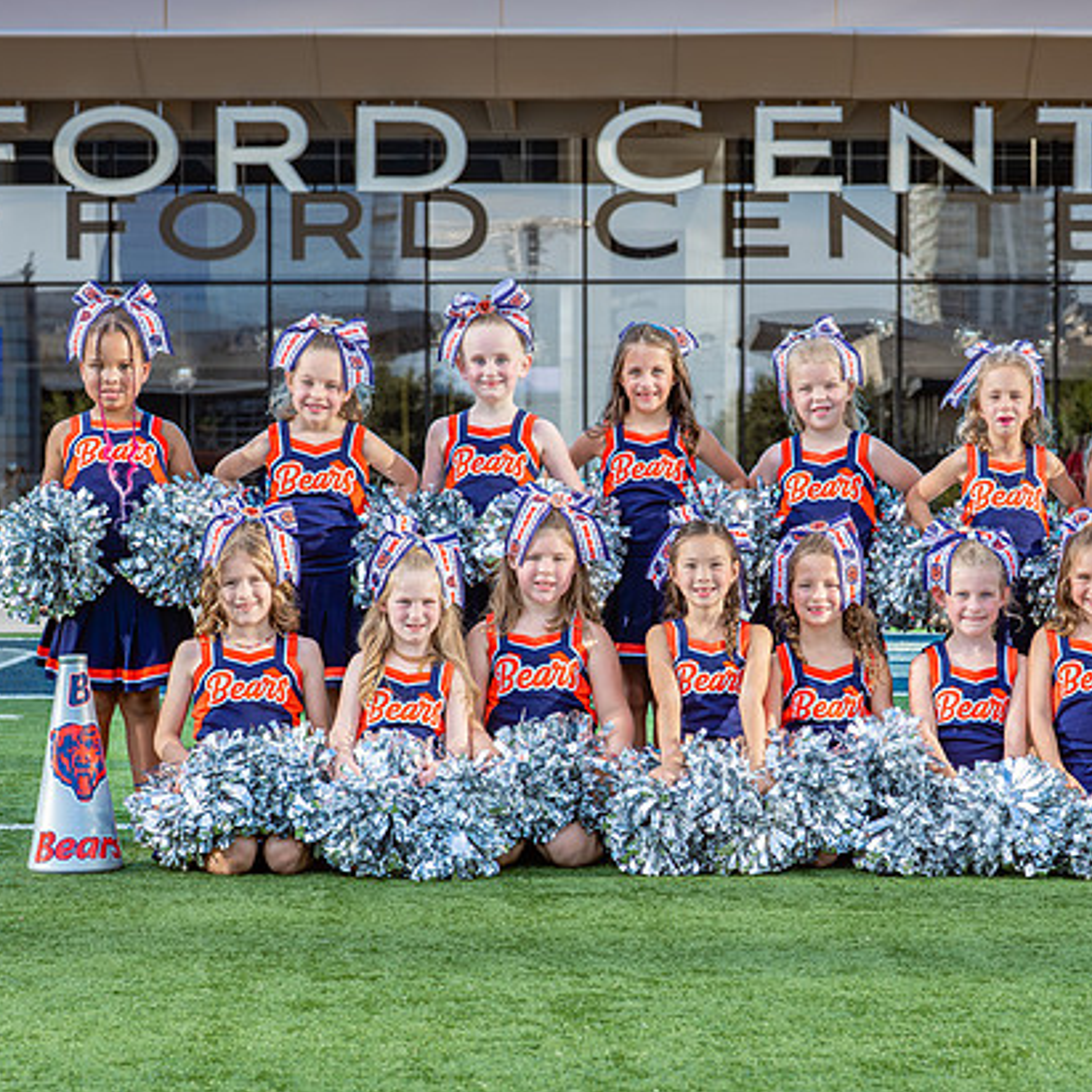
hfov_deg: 19.3
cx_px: 663
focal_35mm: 90
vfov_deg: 19.3
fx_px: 3212
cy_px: 646
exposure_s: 1/400
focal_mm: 50
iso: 160
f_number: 4
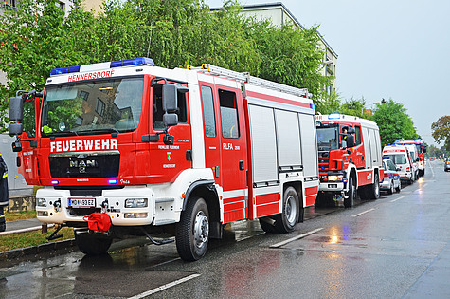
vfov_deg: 29.8
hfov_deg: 43.7
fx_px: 562
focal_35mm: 45
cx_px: 225
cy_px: 150
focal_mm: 30
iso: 400
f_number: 5.6
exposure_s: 1/125
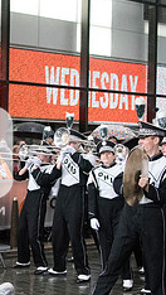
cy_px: 166
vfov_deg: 25.6
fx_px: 648
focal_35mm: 83
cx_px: -82
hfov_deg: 13.7
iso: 10000
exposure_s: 1/2500
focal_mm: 32
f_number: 2.8
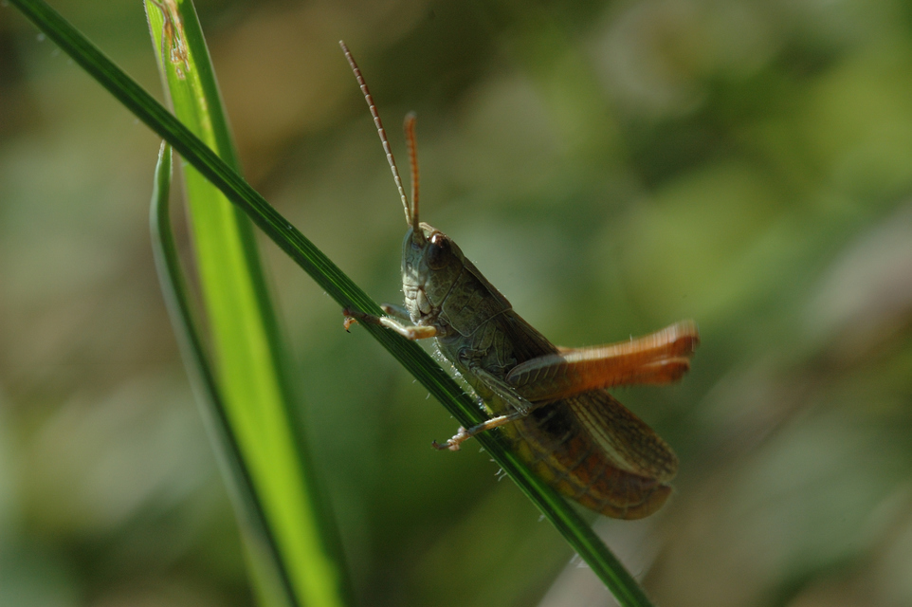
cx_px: 456
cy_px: 304
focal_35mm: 225
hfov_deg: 9.2
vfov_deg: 6.1
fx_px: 5696
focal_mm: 150
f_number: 6.3
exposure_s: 1/320
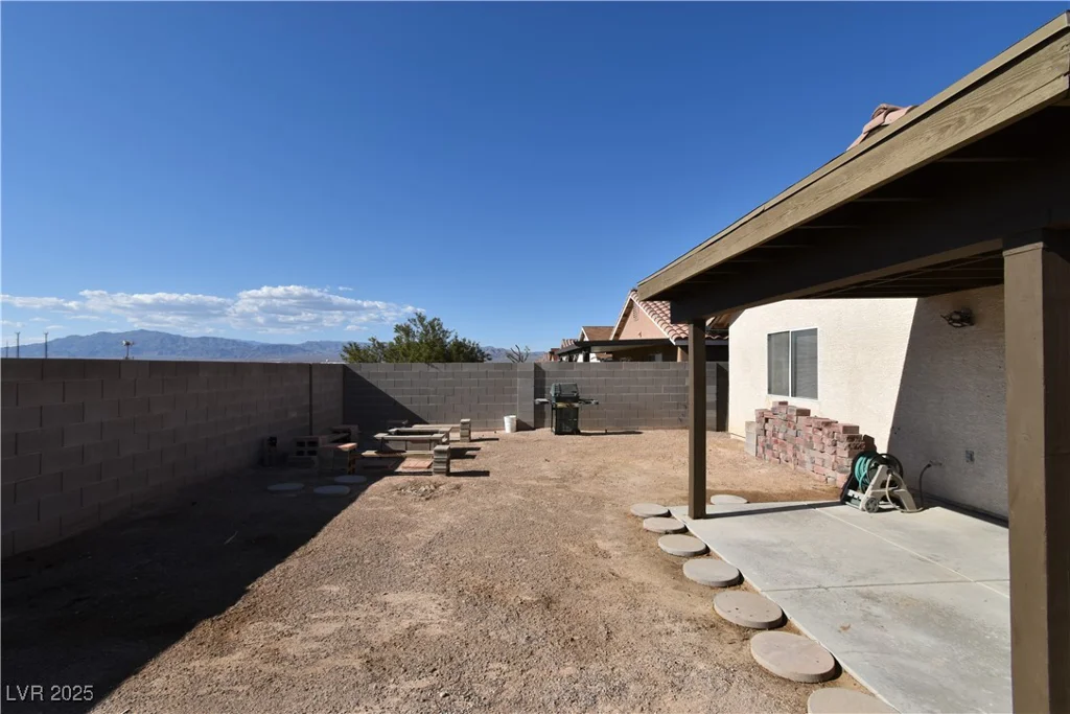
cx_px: 535
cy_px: 357
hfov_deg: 100.4
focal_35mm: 15
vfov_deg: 77.3
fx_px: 446
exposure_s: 1/500
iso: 200
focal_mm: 10
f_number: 11
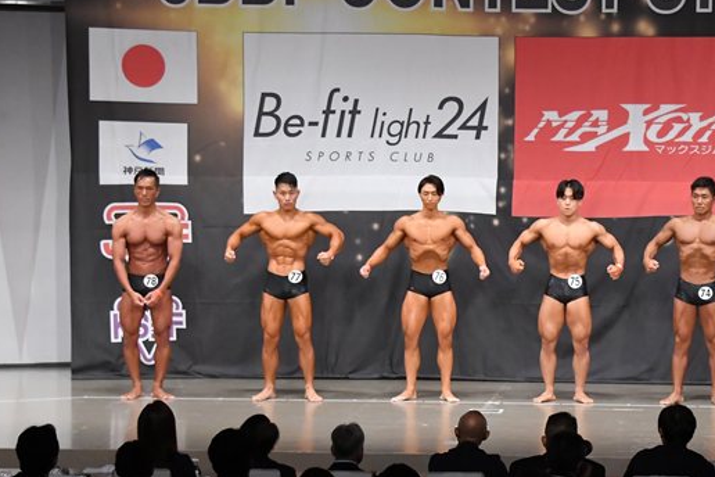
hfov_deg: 16.2
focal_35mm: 126
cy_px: 284
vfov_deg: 10.9
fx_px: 2502
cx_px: 520
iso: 6400
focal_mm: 56
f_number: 5.6
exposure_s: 1/400
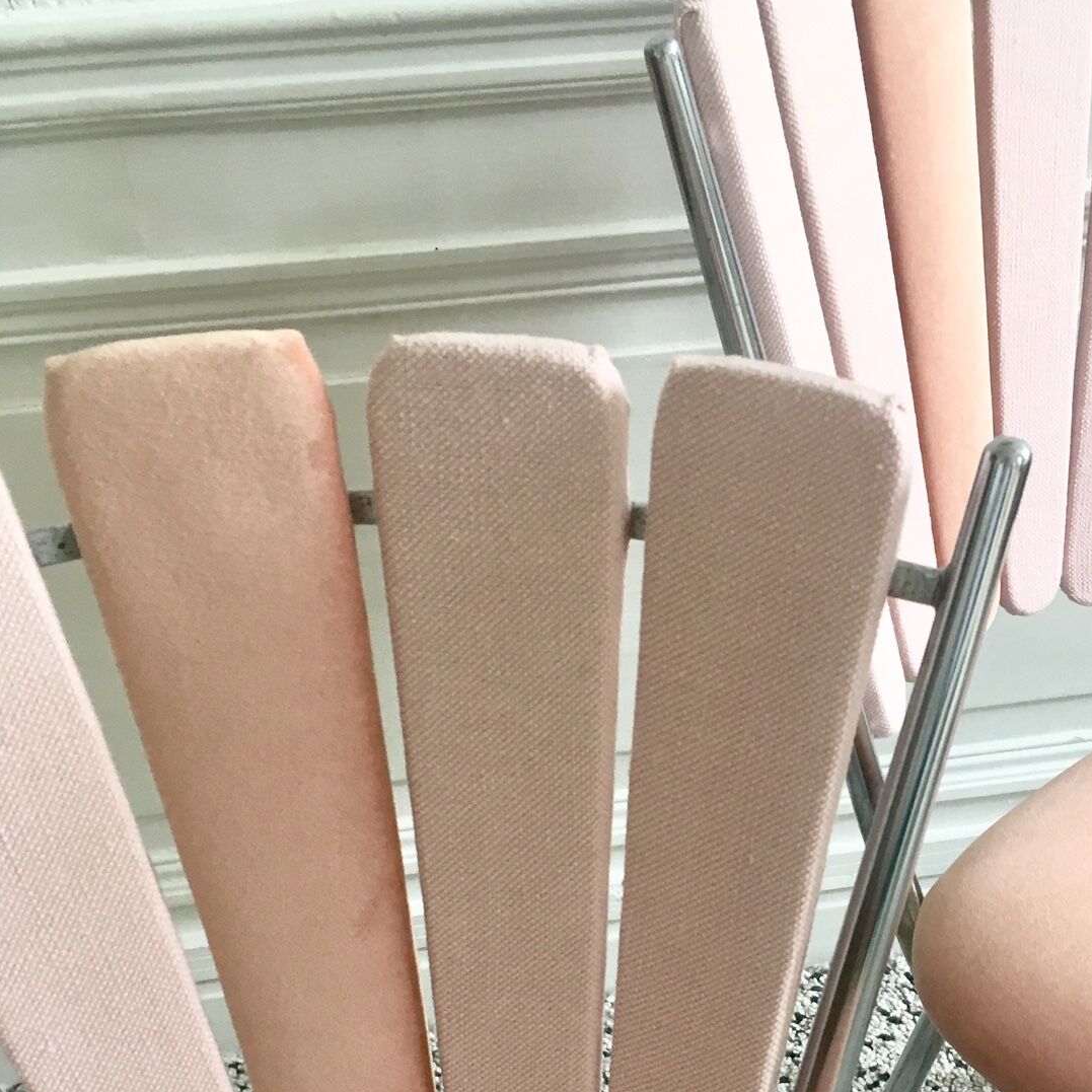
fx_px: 1713
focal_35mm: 48
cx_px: 765
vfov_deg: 34.4
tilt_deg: -43.1
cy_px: 858
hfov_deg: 34.9
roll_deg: -1.3
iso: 100
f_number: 2.2
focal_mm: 4.15
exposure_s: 1/33
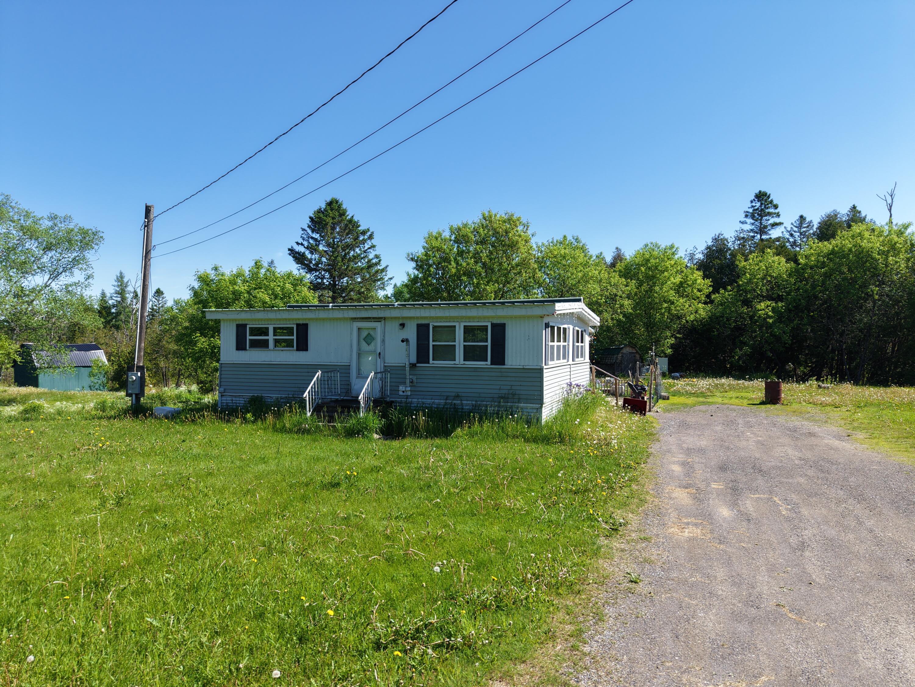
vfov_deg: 56.8
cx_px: 458
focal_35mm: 24
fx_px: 634
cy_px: 344
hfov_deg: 71.6
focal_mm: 8.67
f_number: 1.8
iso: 110
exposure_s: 1/2000
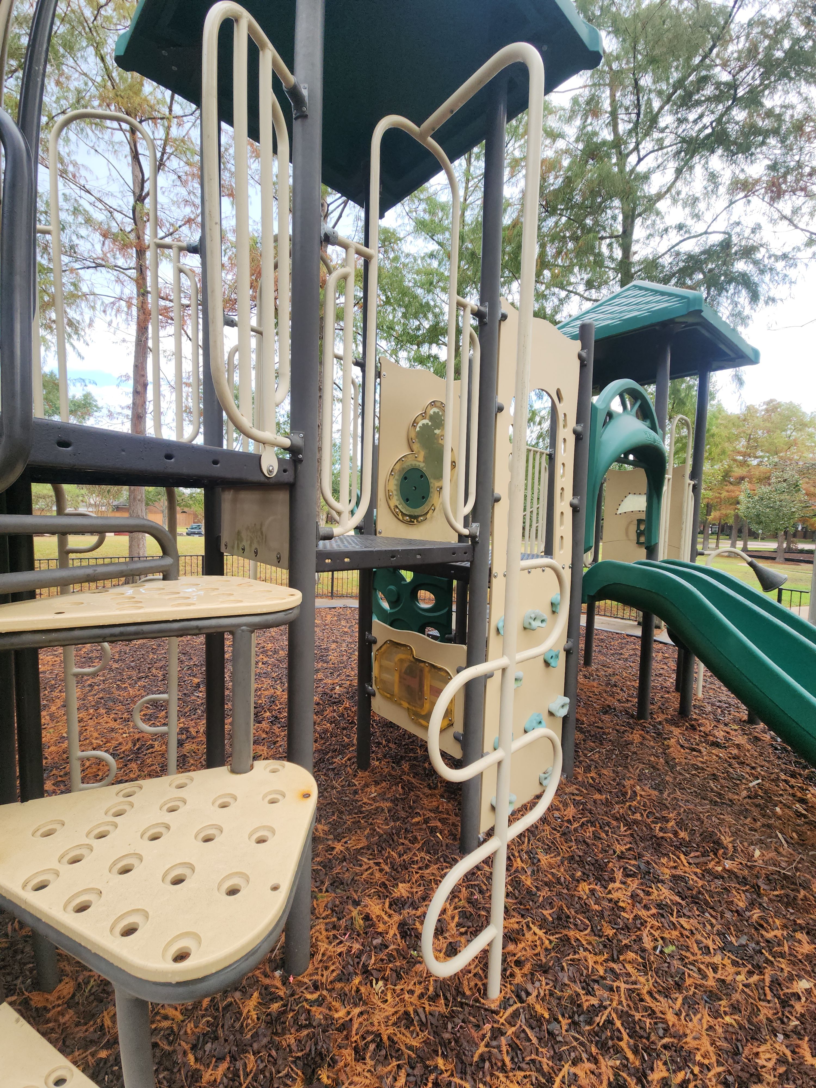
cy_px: 544
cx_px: 408
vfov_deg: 106.2
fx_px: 409
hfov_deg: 89.9
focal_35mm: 13
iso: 50
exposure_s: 1/285
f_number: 2.2
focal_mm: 2.2
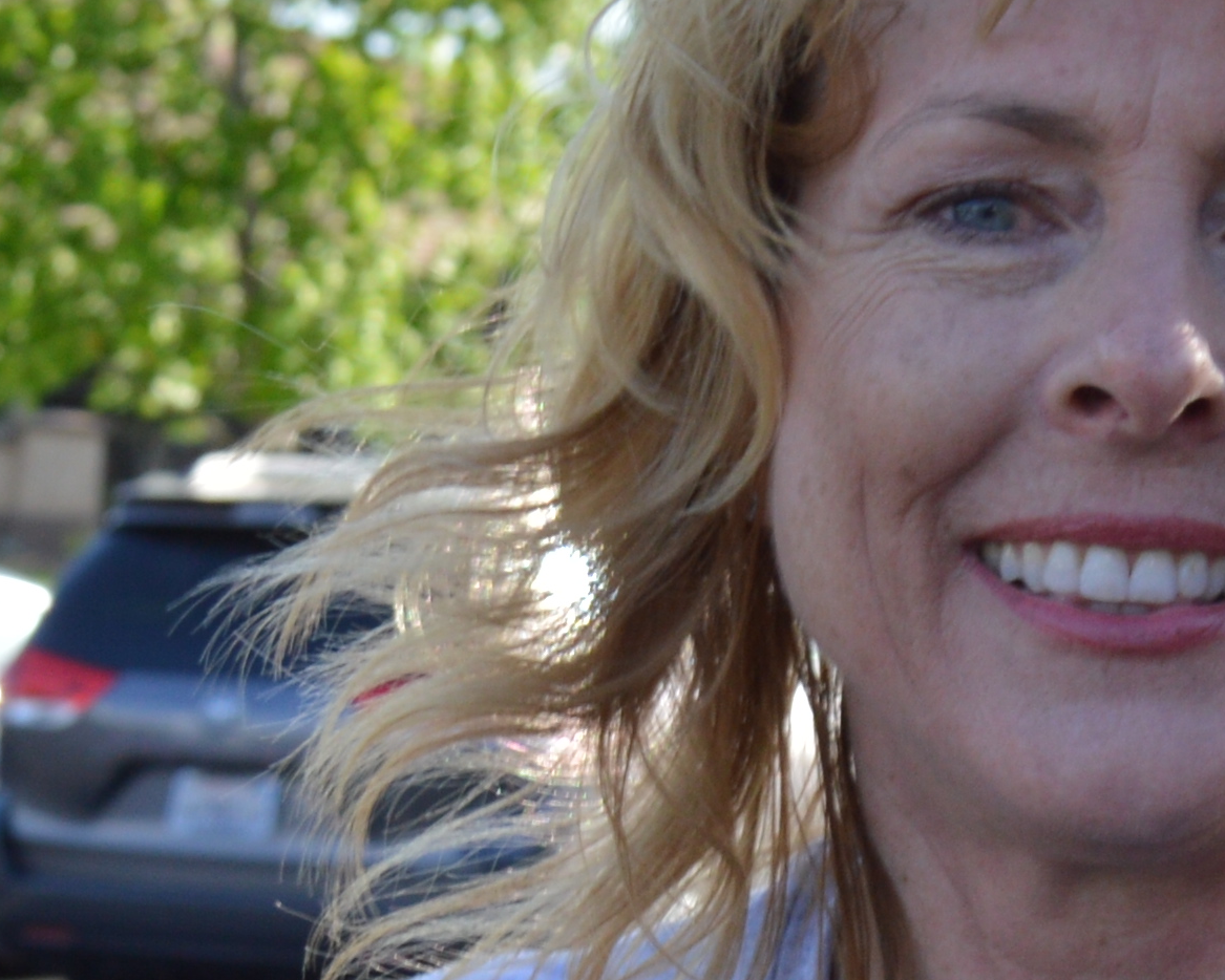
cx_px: 331
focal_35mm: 174
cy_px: 1306
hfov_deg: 11.1
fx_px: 6309
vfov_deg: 8.7
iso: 125
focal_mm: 24
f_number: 5.6
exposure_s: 1/250
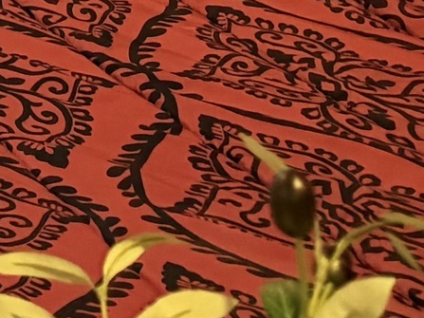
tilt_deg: -4.2
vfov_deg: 8.0
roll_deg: -0.9
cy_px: -556
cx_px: -803
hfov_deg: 9.6
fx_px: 2020
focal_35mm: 165
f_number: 1.78
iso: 800
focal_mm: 6.76
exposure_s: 1/30
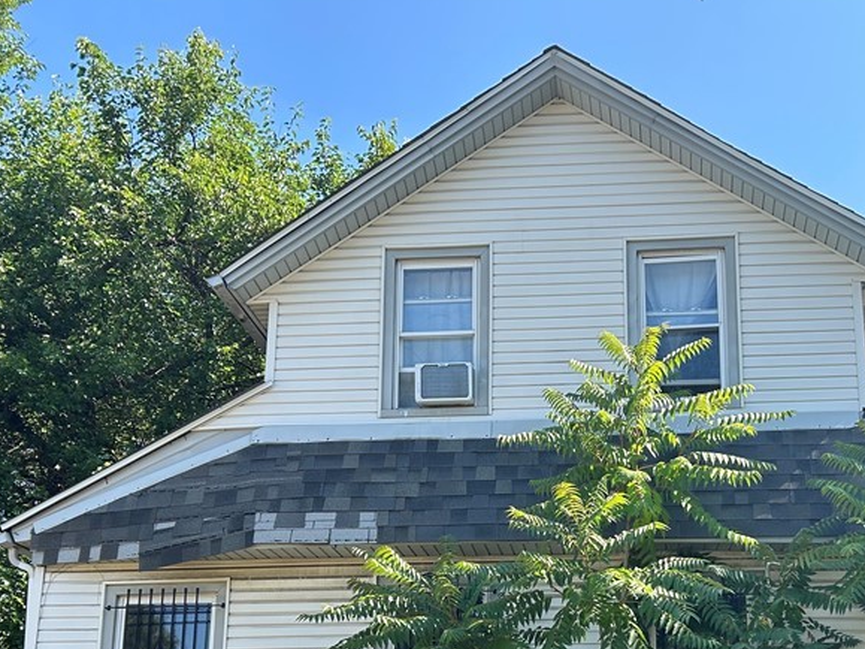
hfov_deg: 40.9
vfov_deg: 30.5
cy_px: 552
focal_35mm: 46
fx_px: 1149
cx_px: 559
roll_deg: +0.0
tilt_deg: +11.1
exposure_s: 1/1171
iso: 50
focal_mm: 5.7
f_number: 1.5
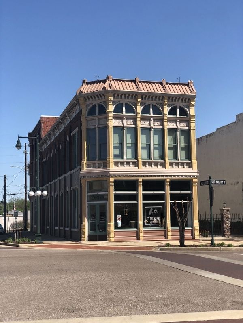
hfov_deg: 28.0
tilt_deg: +7.5
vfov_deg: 36.8
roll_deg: +0.8
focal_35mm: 52
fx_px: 487
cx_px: 122
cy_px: 162
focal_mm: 6
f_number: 2.4
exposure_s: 1/1080
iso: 16
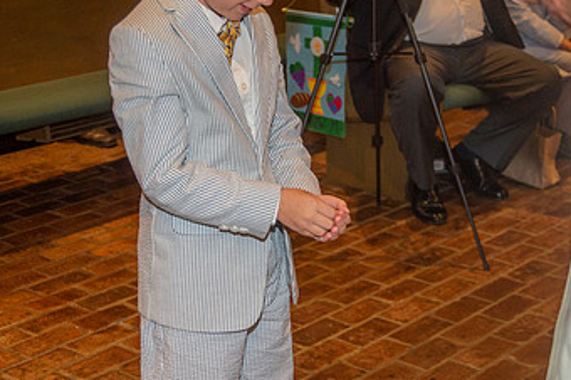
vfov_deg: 16.6
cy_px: 151
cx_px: 275
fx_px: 1299
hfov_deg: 24.8
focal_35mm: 82
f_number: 5.6
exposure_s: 1/200
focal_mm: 48
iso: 1600
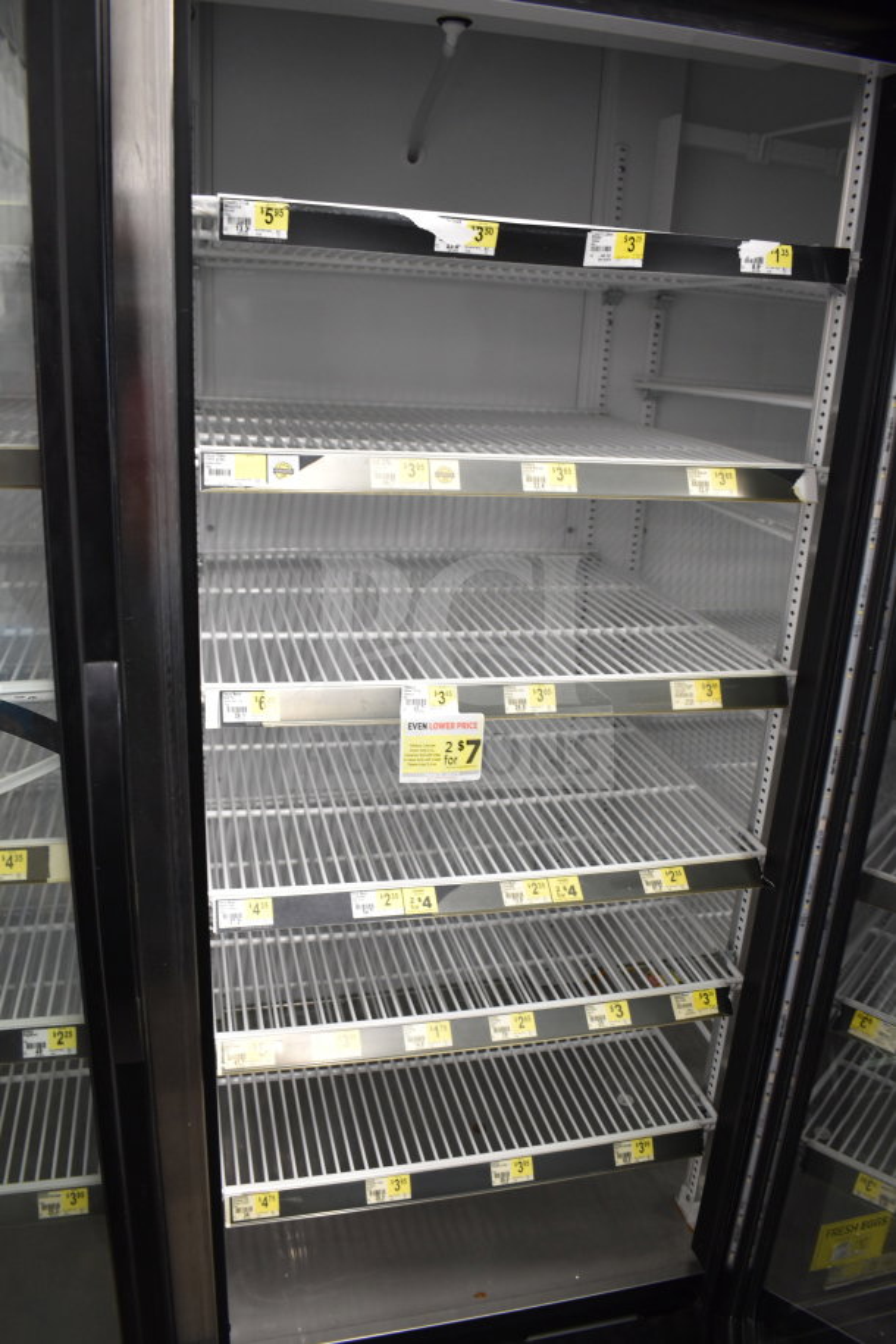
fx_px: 1008
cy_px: 672
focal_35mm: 27
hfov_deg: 47.9
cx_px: 448
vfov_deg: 67.4
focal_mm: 18
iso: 800
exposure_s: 1/30
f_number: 3.5
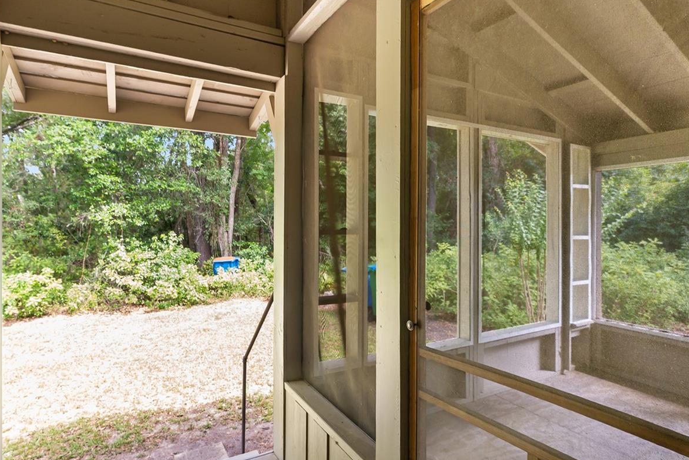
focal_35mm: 19
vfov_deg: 64.5
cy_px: 215
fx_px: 364
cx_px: 320
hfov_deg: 86.8
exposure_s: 1/20
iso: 400
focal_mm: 14
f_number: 7.1
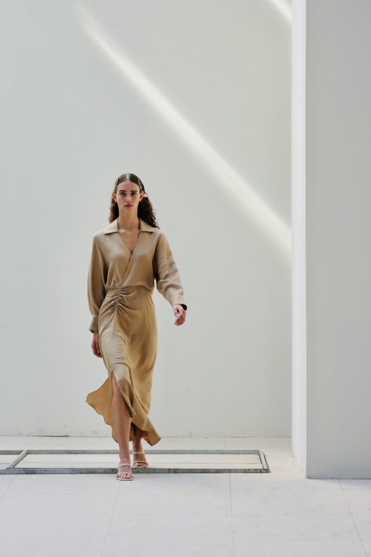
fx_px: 2086
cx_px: 186
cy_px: 278
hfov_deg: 10.2
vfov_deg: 15.2
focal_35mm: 135
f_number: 3.5
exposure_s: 1/500
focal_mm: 135
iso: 1250
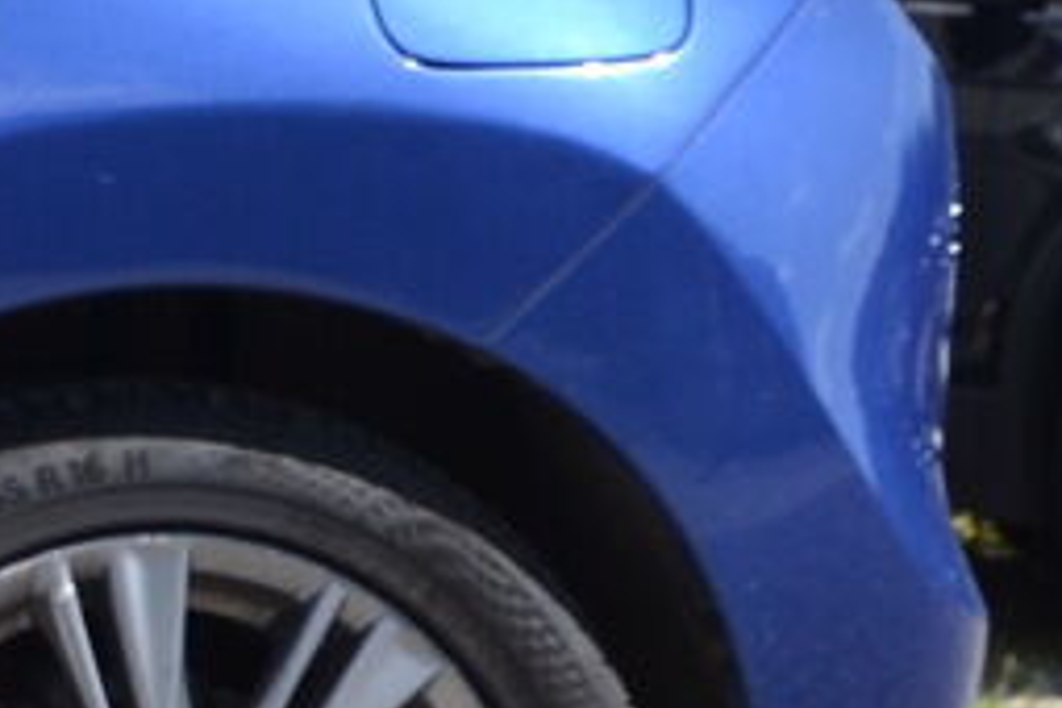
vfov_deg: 6.8
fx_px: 5988
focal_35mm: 203
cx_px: -2249
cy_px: 250
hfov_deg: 8.4
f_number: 7.1
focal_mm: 18
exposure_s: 1/200
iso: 100
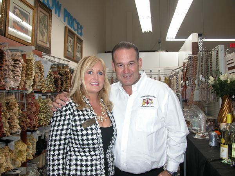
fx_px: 238
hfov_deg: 52.6
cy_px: 88
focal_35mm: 35
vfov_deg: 40.7
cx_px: 118
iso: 100
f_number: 2.8
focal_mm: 8.9
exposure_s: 1/30
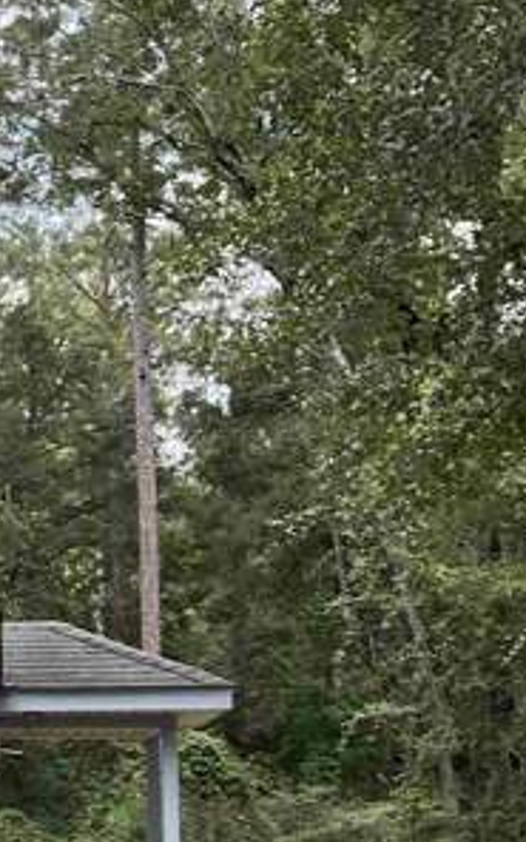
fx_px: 1904
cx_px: -432
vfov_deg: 24.4
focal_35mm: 83
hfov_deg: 13.9
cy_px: 717
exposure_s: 1/134
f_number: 1.8
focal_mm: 3
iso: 16
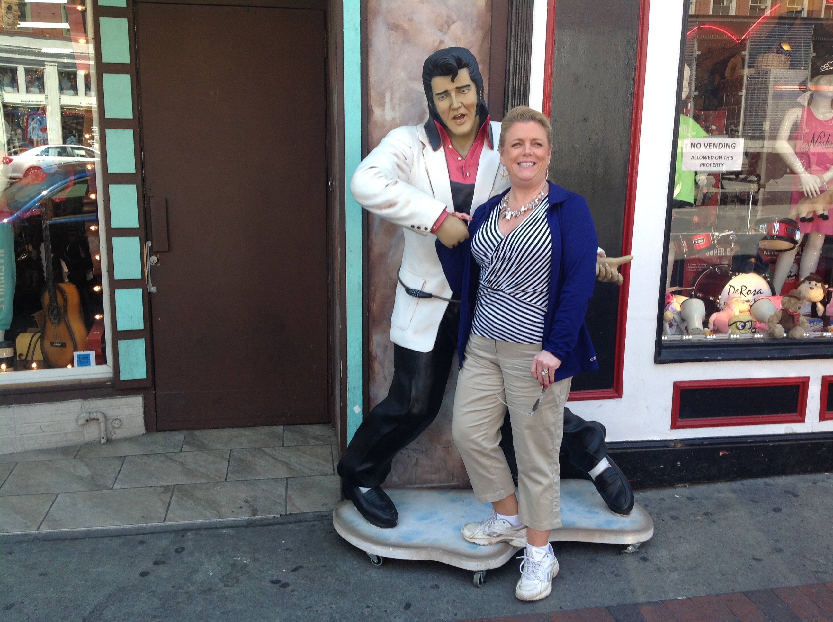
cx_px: 416
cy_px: 311
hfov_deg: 52.7
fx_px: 841
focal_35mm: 35
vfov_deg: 40.6
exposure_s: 1/191
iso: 50
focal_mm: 4.28
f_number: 2.4
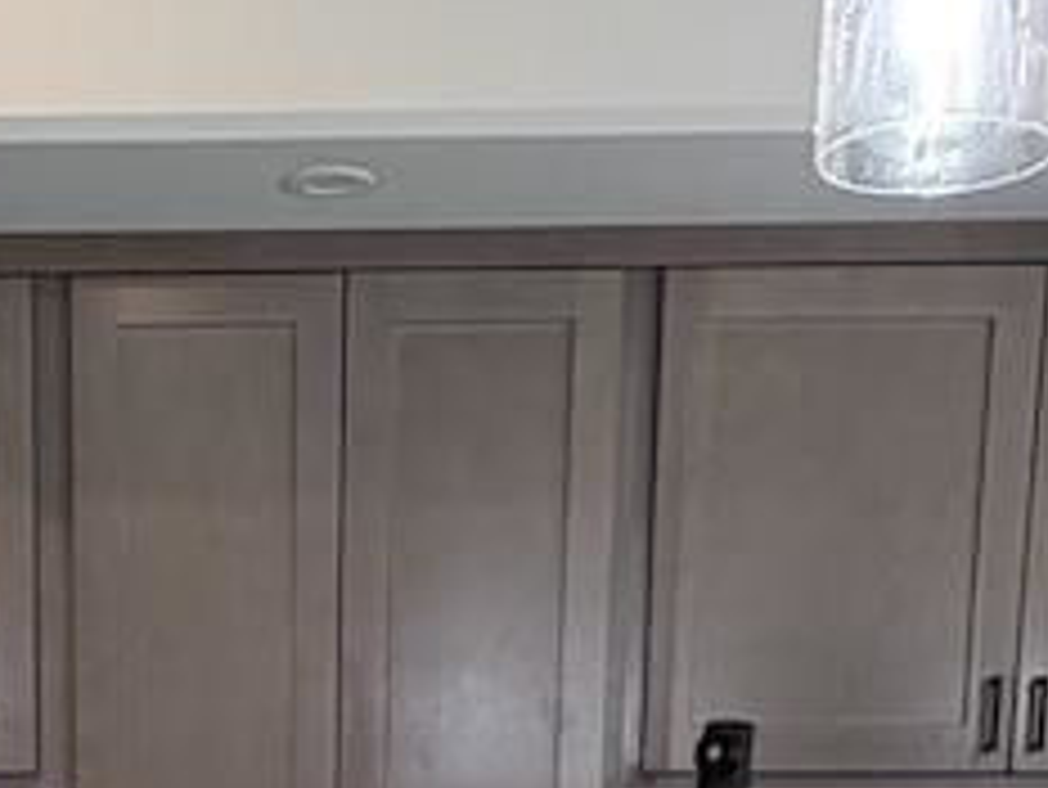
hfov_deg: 24.9
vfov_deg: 16.2
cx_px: 225
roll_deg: -0.3
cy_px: 1418
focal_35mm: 77
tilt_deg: -12.4
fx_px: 2332
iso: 160
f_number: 2.2
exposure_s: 1/120
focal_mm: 2.22
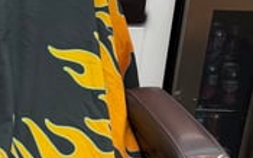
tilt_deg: -26.0
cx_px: -13
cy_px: 52
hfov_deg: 21.4
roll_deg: -1.5
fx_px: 641
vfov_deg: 14.0
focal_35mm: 93
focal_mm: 6.76
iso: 80
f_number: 1.78
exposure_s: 1/120
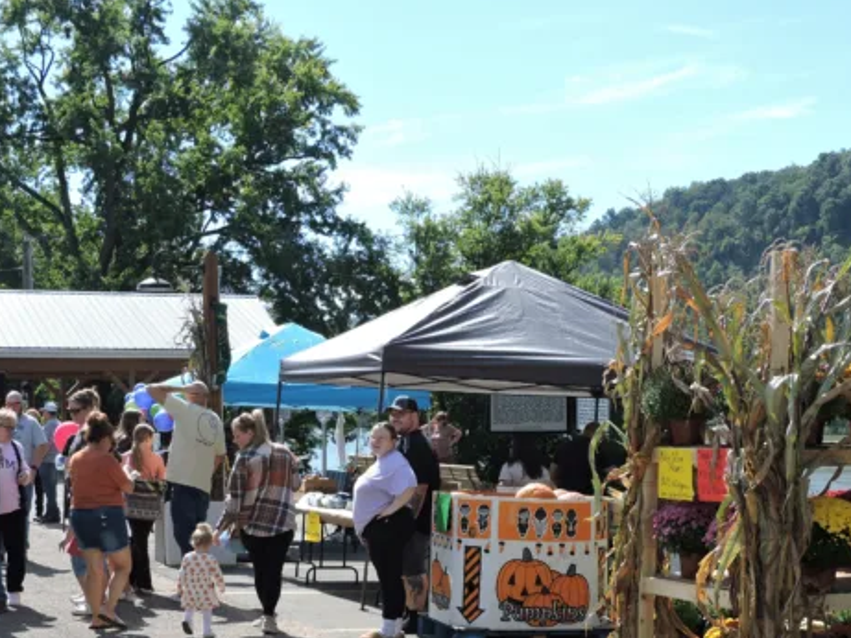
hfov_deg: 28.5
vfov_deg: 21.5
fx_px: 1672
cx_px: 457
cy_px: 446
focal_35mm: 68
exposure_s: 1/640
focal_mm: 8.4
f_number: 3.5
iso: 100
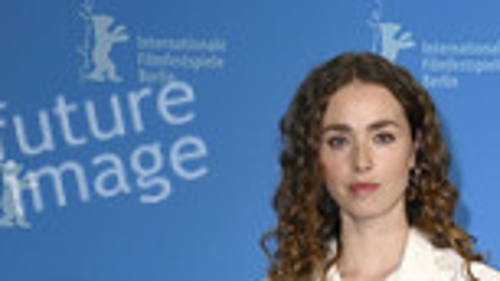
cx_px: 395
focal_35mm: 123
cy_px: 650
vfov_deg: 9.0
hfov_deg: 17.3
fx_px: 1630
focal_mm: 45
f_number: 5
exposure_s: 1/200
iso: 800
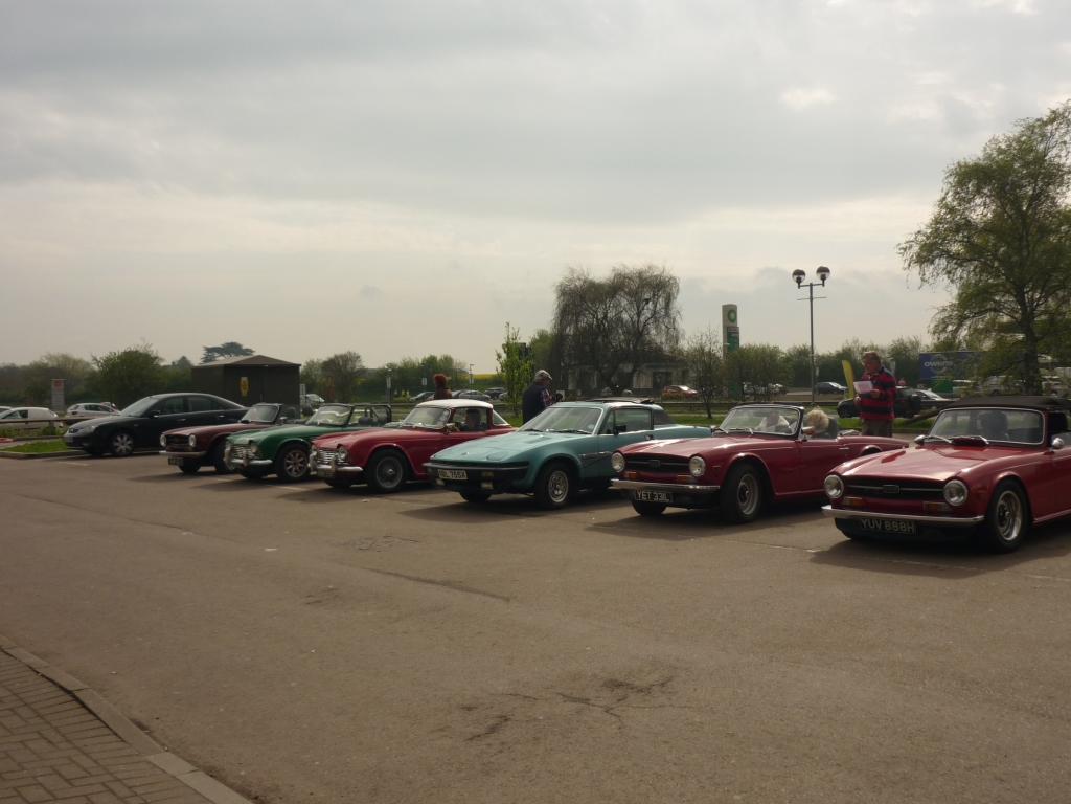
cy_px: 402
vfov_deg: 39.7
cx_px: 536
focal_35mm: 36
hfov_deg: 51.4
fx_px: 1114
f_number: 8
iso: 80
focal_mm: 5.9
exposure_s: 1/250
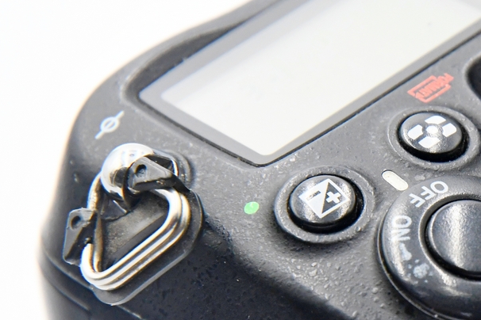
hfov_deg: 7.9
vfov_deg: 5.3
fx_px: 3474
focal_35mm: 260
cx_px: 533
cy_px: 261
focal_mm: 70
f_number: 7.1
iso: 1600
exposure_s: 1/125
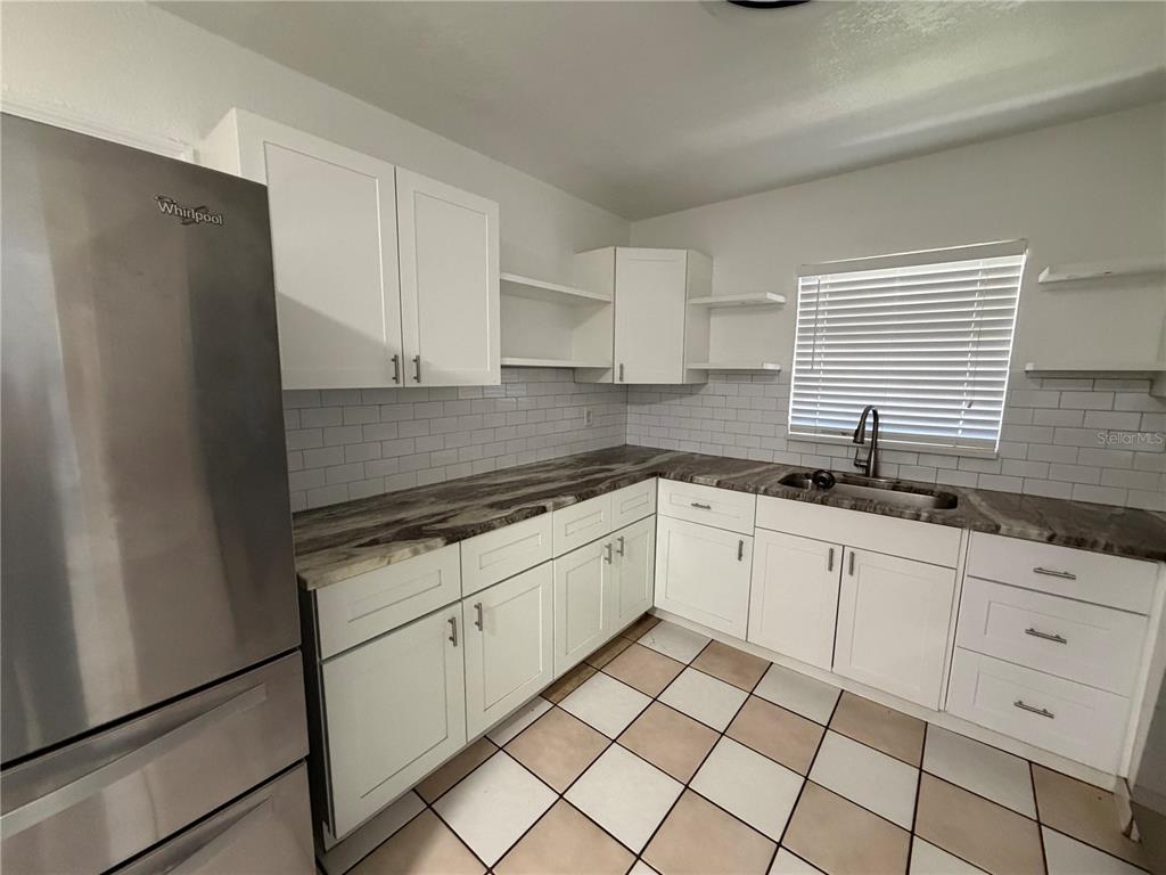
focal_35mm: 14
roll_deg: -0.8
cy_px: 438
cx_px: 583
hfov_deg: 102.1
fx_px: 472
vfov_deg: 85.7
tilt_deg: -6.7
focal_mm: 2.22
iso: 500
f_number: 2.2
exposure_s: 1/60
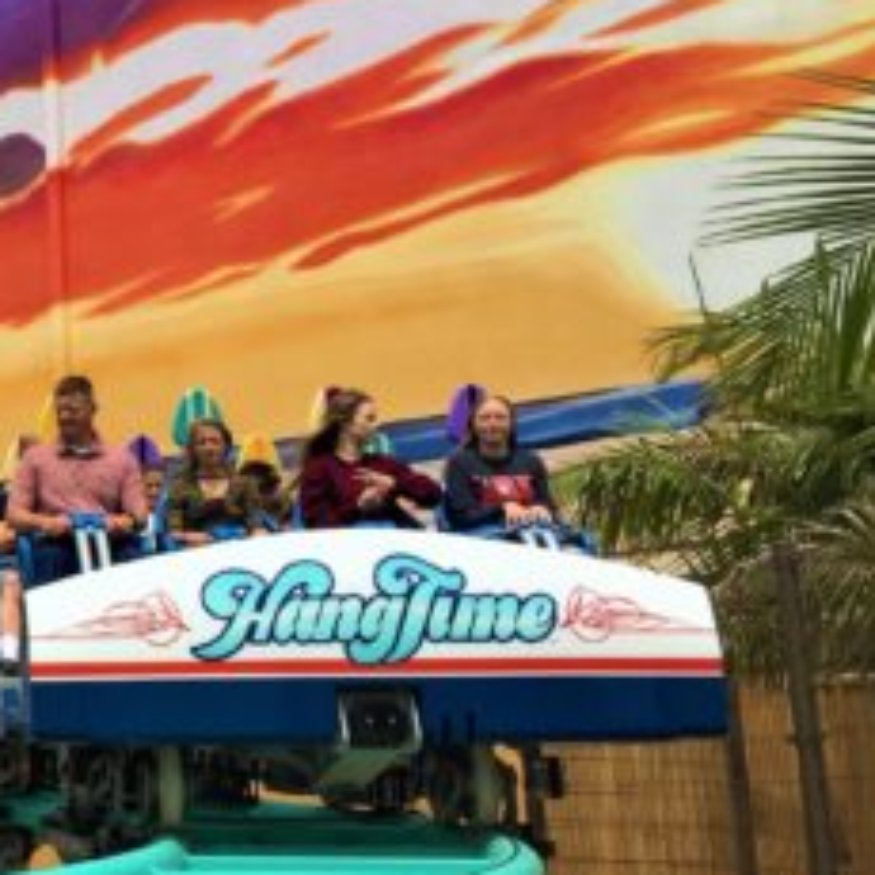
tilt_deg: +10.8
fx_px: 1945
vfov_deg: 25.4
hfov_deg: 22.6
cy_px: 403
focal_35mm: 68
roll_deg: -1.6
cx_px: -270
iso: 32
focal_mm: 4.15
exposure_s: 1/4405
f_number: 2.2
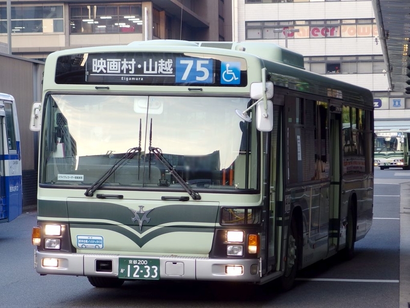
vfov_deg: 14.8
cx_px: 205
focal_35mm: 100
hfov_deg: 19.6
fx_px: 1184
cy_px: 154
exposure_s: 1/160
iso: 125
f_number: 2.5
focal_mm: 21.4
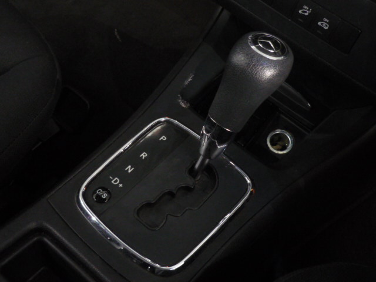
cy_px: 141
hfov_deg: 43.9
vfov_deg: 33.6
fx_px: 467
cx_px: 188
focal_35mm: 43
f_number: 2.8
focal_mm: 5.5
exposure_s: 1/8
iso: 400
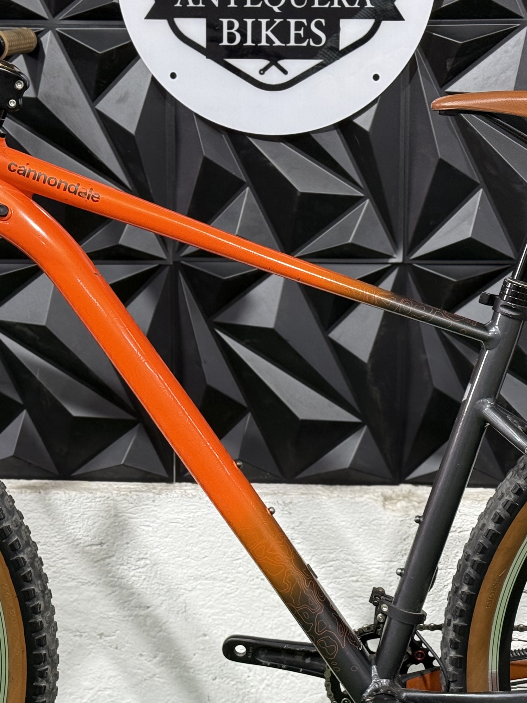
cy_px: 442
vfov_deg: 23.8
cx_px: 259
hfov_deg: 18.0
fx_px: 1665
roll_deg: -0.4
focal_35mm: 82
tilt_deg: -12.3
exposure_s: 1/60
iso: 125
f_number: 1.78
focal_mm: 6.76
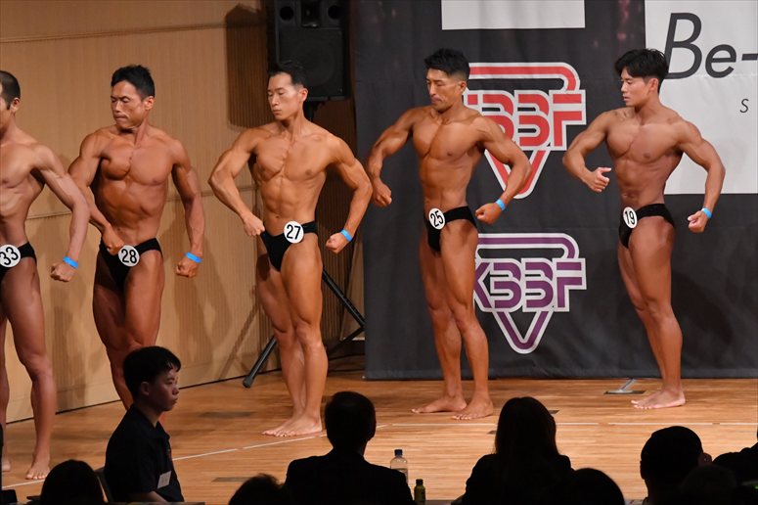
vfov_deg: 5.7
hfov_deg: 8.6
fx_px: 5051
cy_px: 252
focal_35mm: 240
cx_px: 379
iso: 9000
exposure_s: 1/400
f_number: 5.6
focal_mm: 160
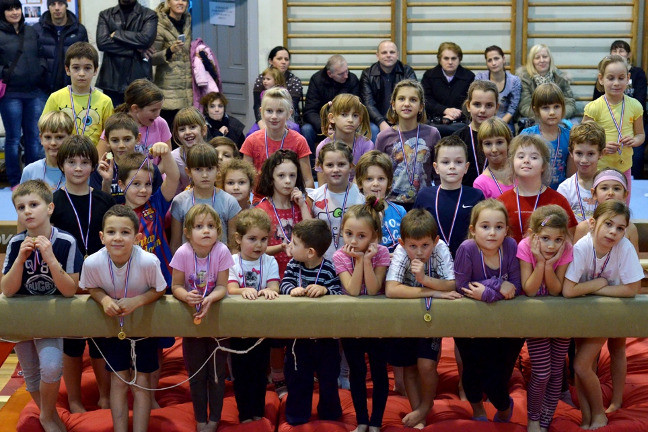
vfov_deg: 18.2
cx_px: 324
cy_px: 216
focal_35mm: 75
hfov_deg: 27.0
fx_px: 1350
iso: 2000
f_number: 3.2
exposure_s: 1/320
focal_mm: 50
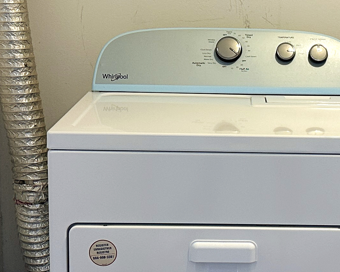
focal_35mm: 89
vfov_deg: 17.3
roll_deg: -0.2
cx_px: 276
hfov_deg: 21.2
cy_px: 125
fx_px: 896
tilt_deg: -11.3
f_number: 1.78
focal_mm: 6.86
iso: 200
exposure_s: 1/120
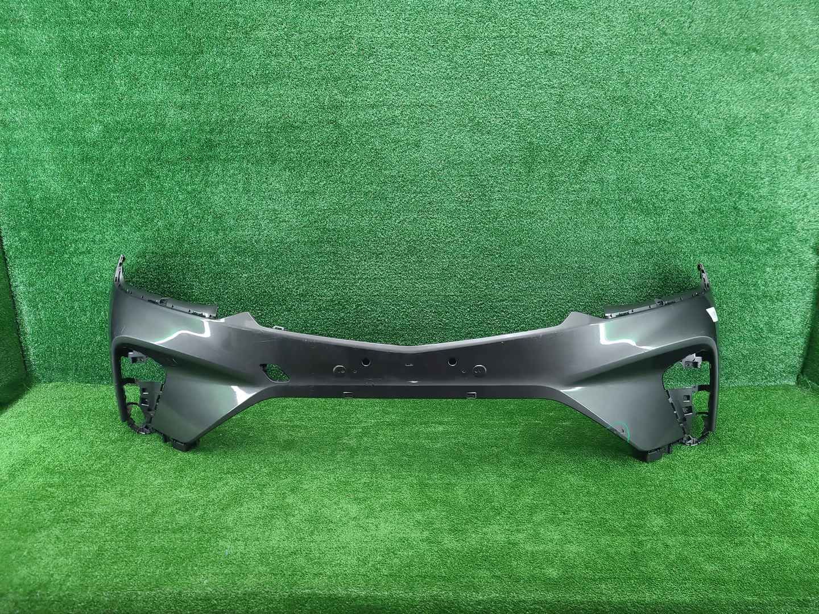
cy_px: 307
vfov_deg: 53.1
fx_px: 615
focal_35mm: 26
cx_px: 410
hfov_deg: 67.3
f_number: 1.8
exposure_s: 1/50
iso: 219
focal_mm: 5.4
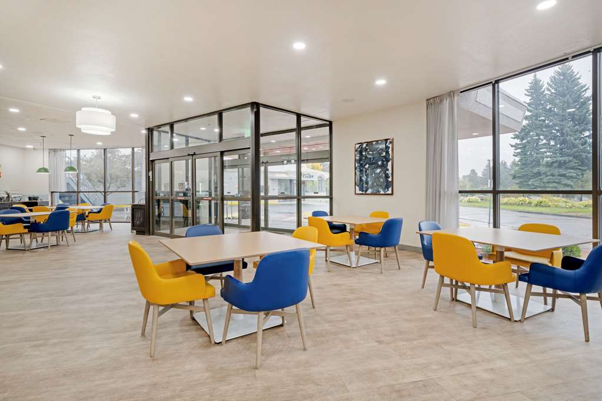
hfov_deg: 100.4
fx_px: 251
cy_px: 200
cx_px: 301
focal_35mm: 15
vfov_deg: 77.3
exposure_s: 1/20
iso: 200
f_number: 10
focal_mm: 15
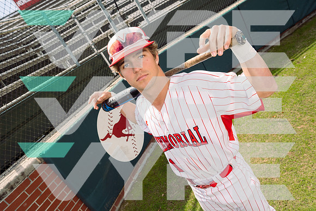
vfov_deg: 53.2
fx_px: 211
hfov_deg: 73.7
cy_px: 106
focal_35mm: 24
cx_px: 158
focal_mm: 24
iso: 125
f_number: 7.1
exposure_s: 1/250
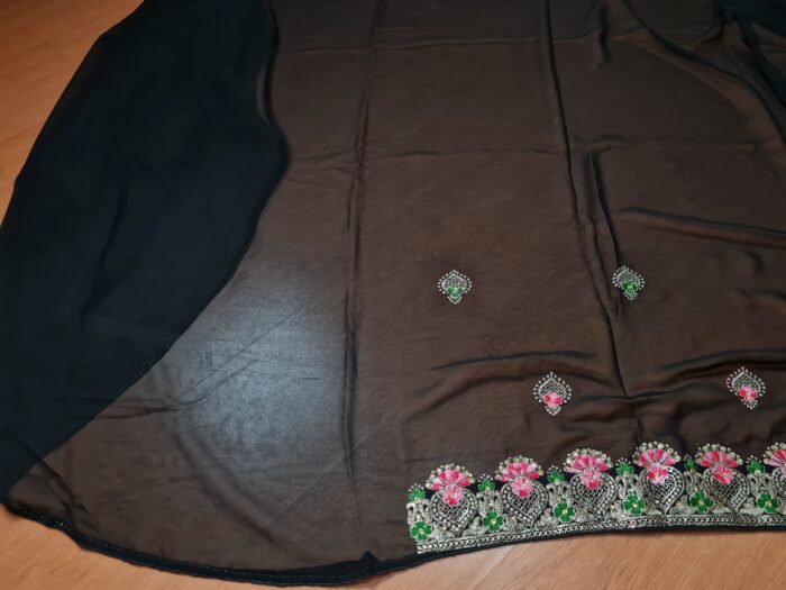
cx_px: 393
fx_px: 590
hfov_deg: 67.3
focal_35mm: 26
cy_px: 295
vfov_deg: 53.1
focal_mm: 5.4
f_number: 1.8
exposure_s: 1/40
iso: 160
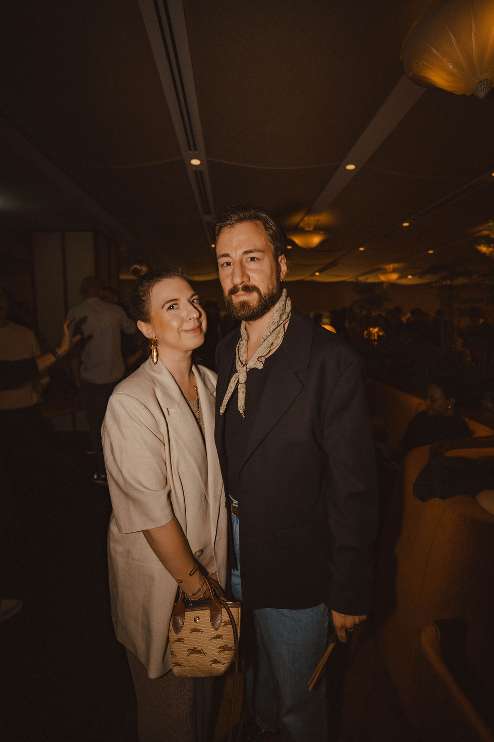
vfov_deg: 96.7
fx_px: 329
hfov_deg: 73.7
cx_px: 247
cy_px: 371
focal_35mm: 16
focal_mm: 16
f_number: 2.8
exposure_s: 1/160
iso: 500
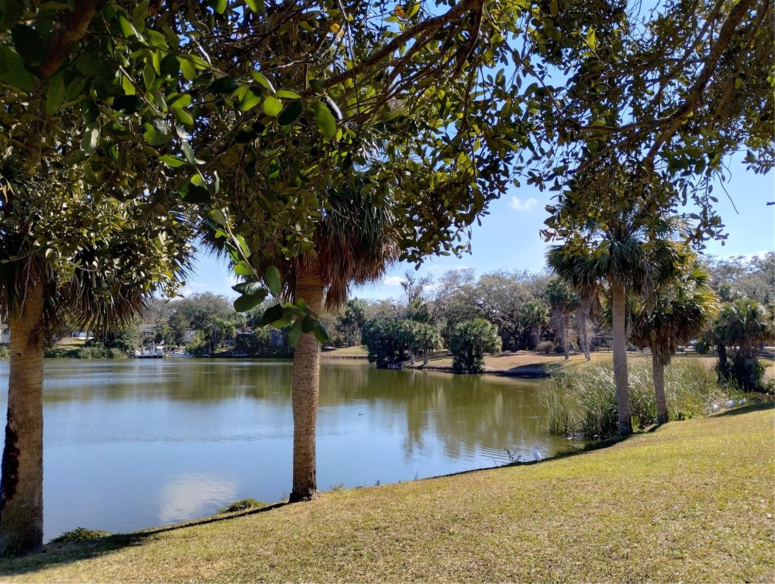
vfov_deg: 49.9
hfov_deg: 63.4
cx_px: 388
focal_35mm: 28
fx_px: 628
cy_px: 292
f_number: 1.8
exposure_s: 1/612
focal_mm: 4.27
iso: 100
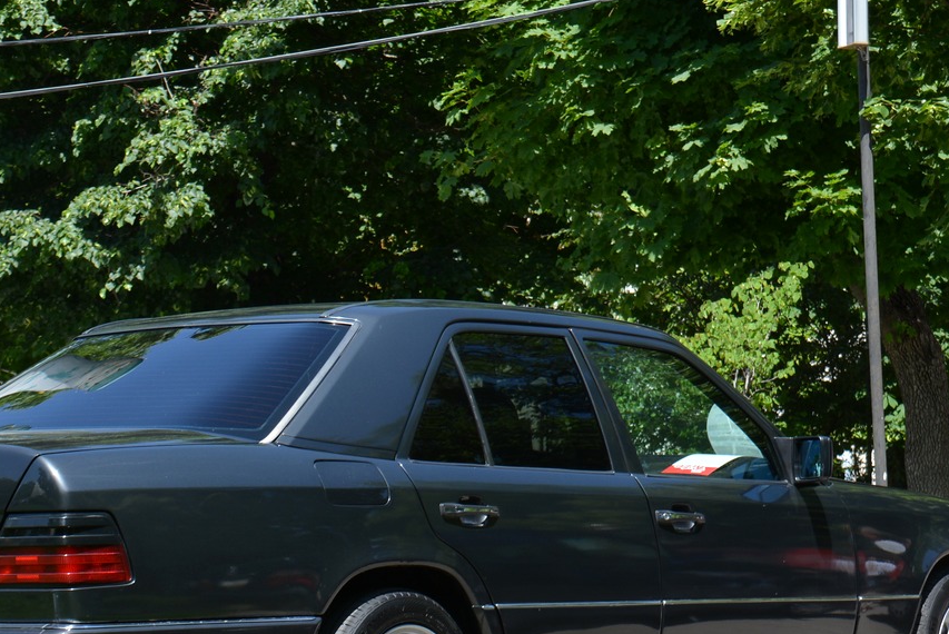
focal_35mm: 100
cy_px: 400
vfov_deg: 13.7
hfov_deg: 20.4
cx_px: 383
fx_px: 2638
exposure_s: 1/250
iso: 200
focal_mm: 38
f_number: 8
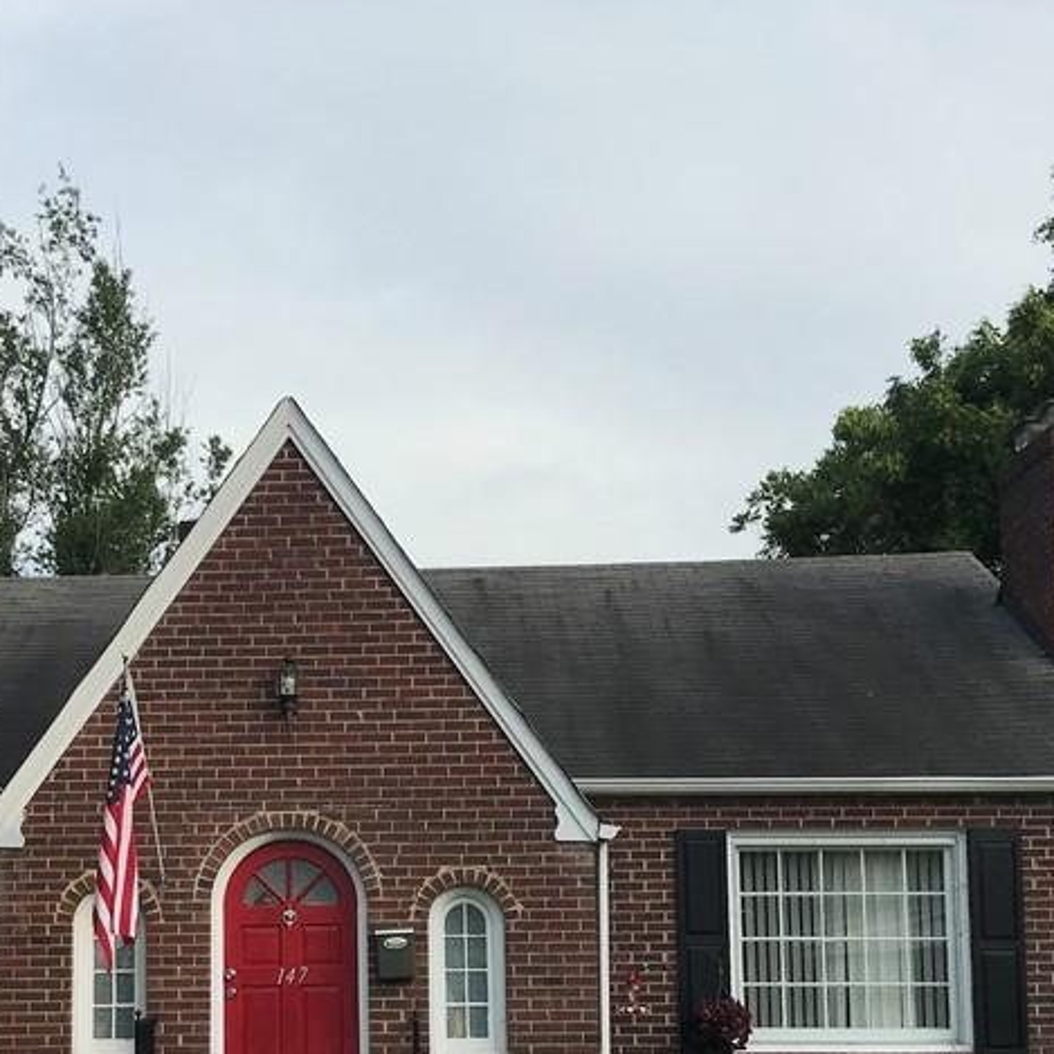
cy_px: 805
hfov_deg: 31.4
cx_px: 344
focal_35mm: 54
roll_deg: +0.5
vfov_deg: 31.0
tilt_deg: +5.3
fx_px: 1860
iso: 20
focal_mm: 3.99
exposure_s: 1/1742
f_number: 1.8
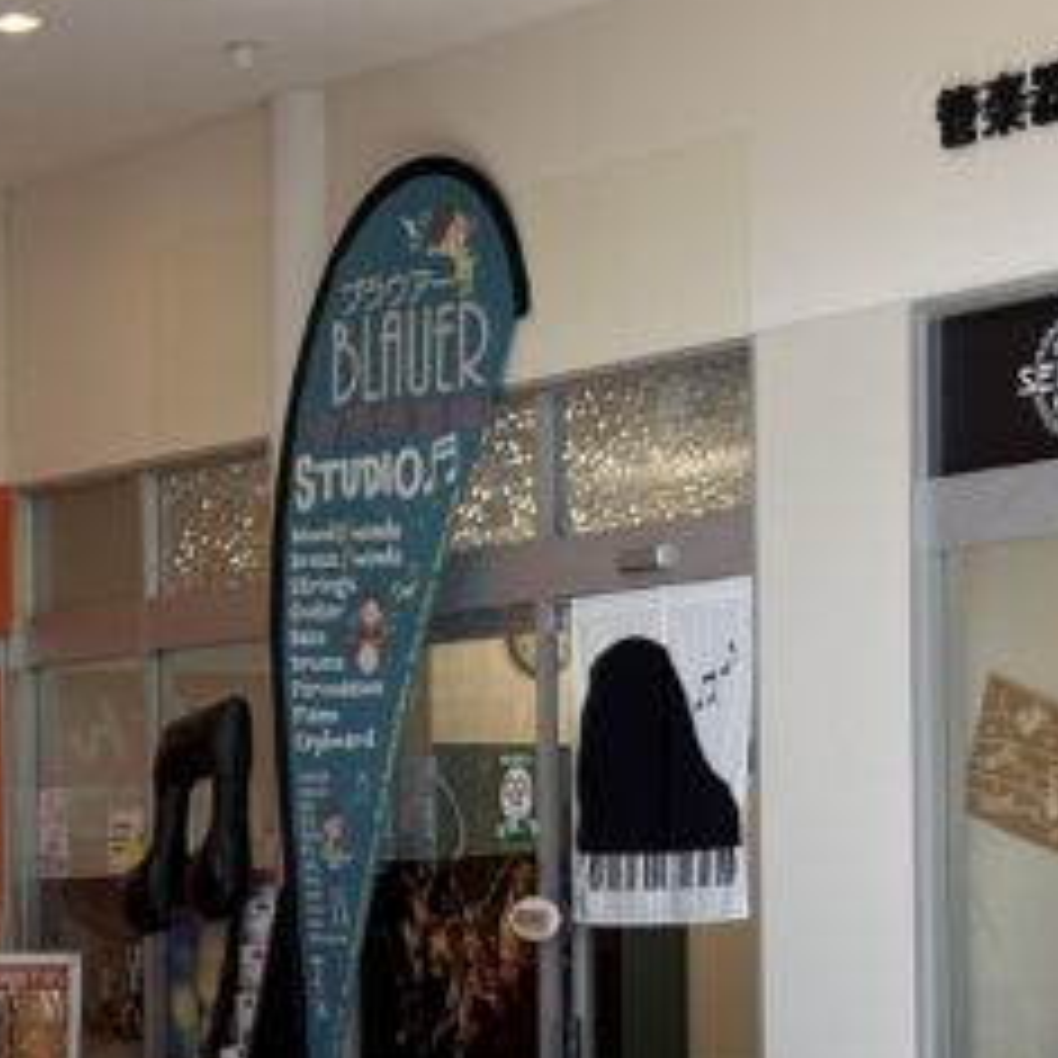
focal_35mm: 142
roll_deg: +0.4
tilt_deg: +1.4
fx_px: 4910
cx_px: 52
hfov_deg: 12.2
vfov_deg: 12.2
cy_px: 903
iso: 25
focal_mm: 5.96
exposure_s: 1/159
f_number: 1.6
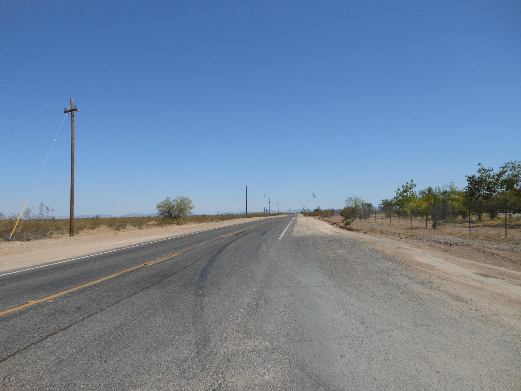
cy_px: 196
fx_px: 376
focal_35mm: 25
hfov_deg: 69.4
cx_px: 260
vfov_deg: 54.9
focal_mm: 4.5
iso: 80
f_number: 3.2
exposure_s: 1/2000
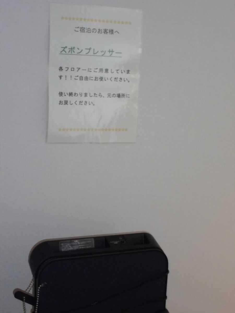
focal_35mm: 64
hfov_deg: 22.9
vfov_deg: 30.3
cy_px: 156
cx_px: 118
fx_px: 579
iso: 400
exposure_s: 1/10
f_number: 5.6
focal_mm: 11.5
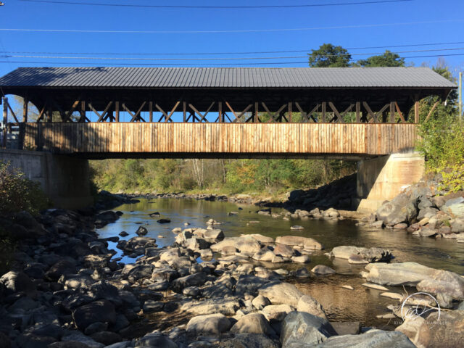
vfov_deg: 48.2
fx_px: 389
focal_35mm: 29
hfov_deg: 61.7
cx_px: 232
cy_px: 174
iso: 25
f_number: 2.2
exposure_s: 1/732
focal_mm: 4.15
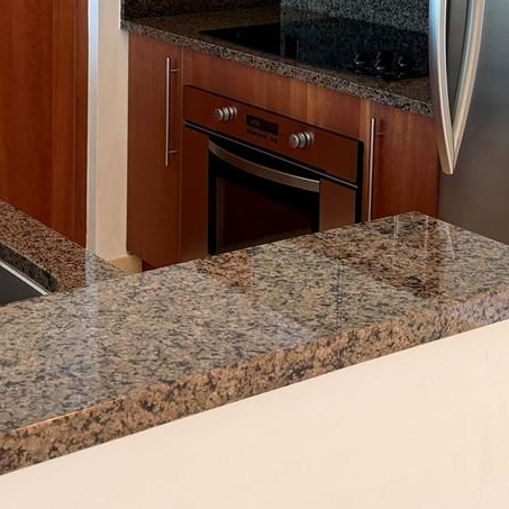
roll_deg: -0.4
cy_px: -2
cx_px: 156
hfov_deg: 22.9
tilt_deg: -8.3
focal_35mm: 75
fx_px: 1248
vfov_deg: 22.2
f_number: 1.78
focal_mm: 6.76
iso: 125
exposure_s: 1/120
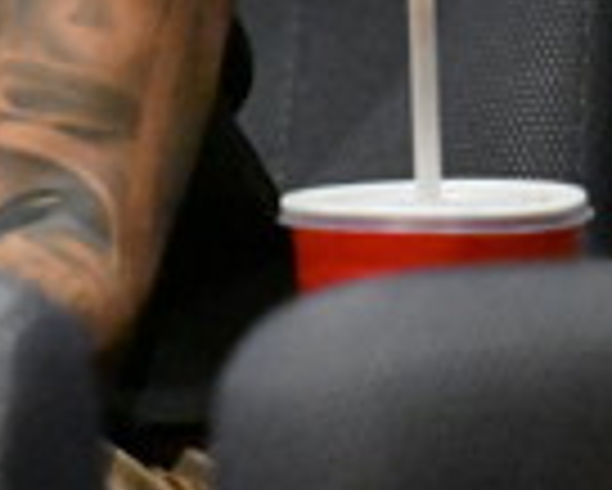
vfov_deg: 4.2
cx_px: -783
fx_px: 6634
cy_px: -486
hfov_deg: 5.1
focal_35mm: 366
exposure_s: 1/250
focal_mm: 77
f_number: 2.8
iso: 25600
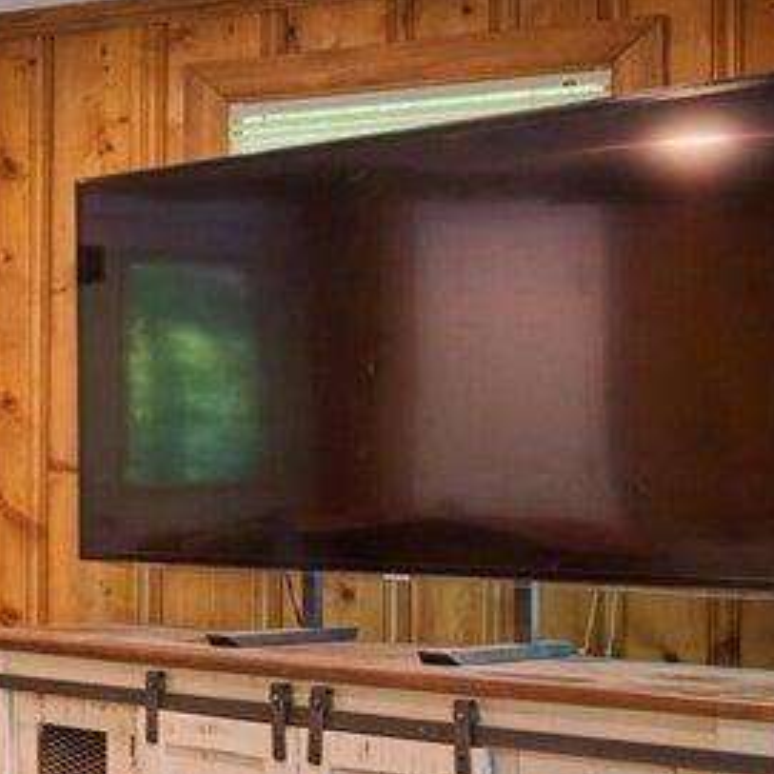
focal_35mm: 77
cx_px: -811
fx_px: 1948
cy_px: 497
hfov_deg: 16.5
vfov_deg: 22.4
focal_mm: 16
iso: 2500
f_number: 3.5
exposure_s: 1/400
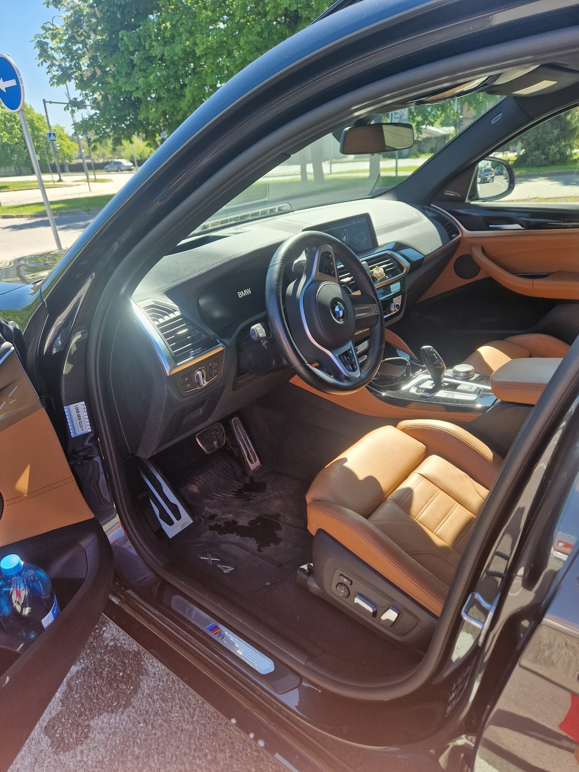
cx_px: 290
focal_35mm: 23
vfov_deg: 73.9
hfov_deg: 58.9
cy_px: 386
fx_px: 513
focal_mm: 5.4
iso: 50
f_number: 1.8
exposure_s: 1/323
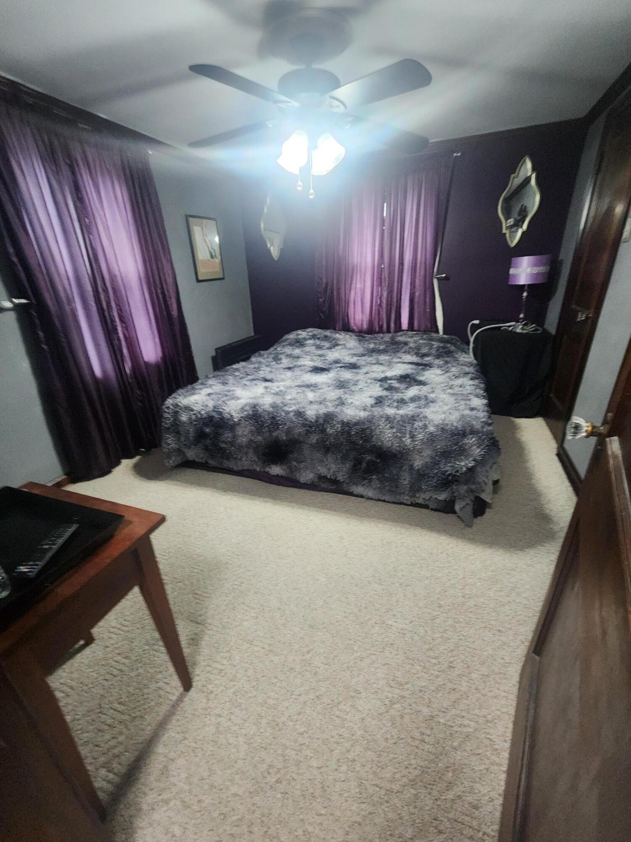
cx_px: 316
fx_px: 316
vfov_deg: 106.2
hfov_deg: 89.9
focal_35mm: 13
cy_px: 421
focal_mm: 2.2
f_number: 2.2
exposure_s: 1/30
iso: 400
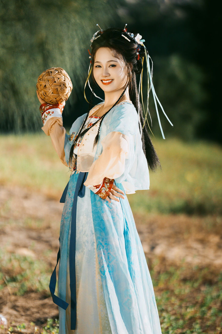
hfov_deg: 7.8
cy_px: 167
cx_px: 111
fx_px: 1619
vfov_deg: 11.7
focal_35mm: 175
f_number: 2.8
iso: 400
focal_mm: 175
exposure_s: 1/3200
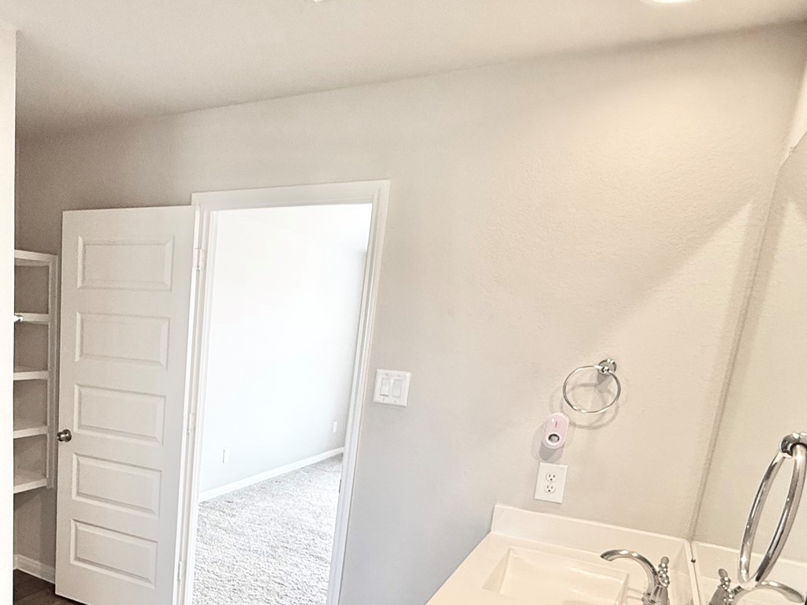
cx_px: 183
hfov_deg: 59.4
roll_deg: -3.7
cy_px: 455
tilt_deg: -11.1
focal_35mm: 28
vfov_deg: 47.8
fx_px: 653
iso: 250
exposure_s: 1/60
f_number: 2.2
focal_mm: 2.22
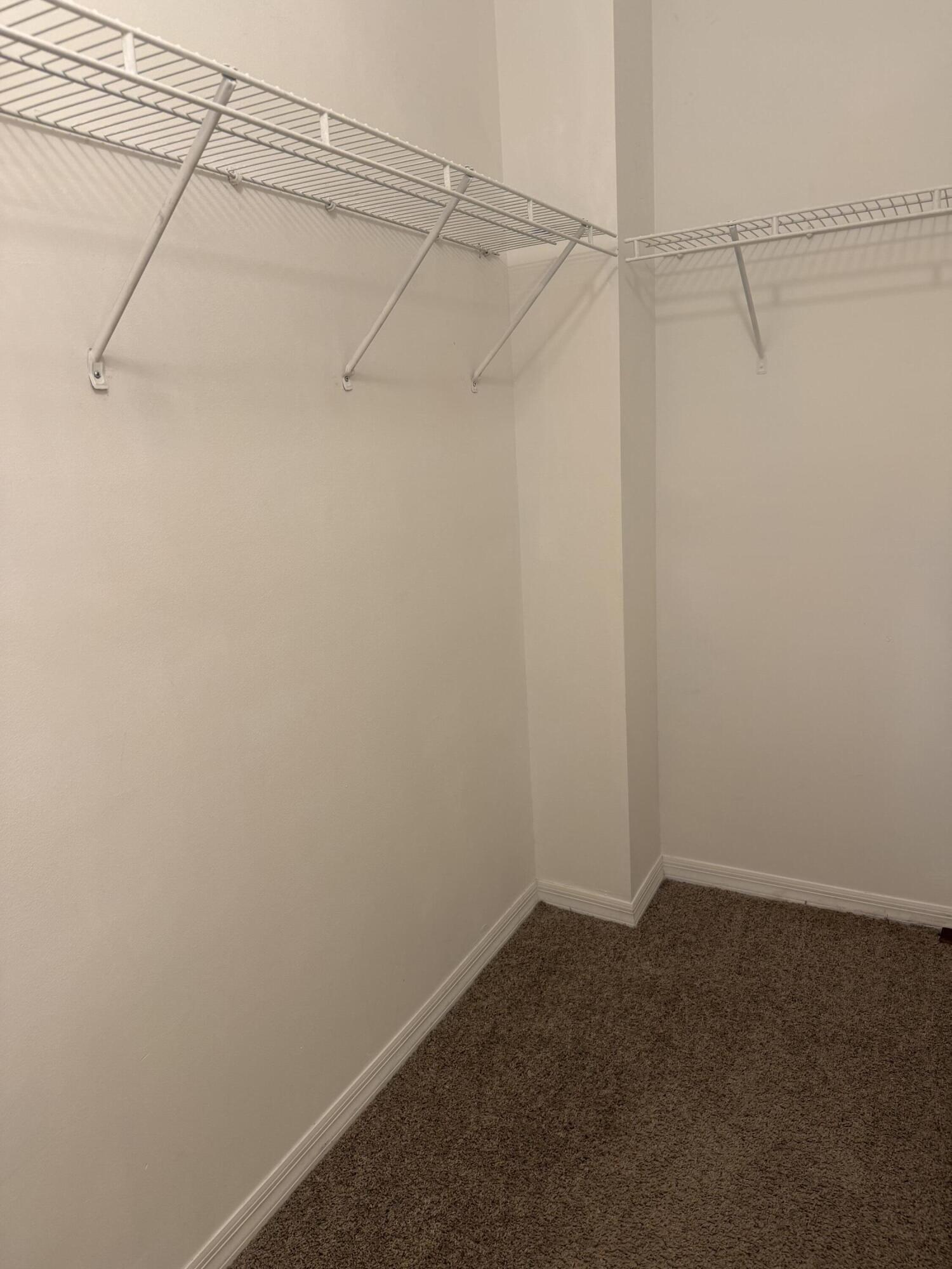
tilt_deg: -12.1
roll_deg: +4.1
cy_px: 634
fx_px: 880
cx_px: 476
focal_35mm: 24
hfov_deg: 56.8
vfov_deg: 71.6
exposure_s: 1/60
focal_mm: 6.76
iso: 160
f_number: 1.78
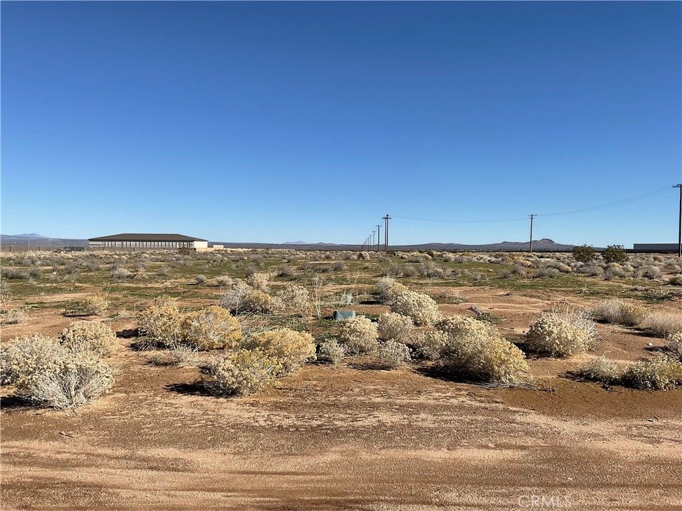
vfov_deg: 48.2
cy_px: 256
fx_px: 571
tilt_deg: -2.1
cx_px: 341
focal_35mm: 29
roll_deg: -1.5
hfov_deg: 61.7
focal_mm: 3
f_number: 1.8
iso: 20
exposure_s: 1/3322
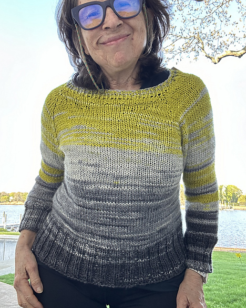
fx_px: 291
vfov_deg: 55.7
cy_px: 157
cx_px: 121
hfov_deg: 45.8
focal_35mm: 32
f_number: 1.9
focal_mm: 2.69
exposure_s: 1/106
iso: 80
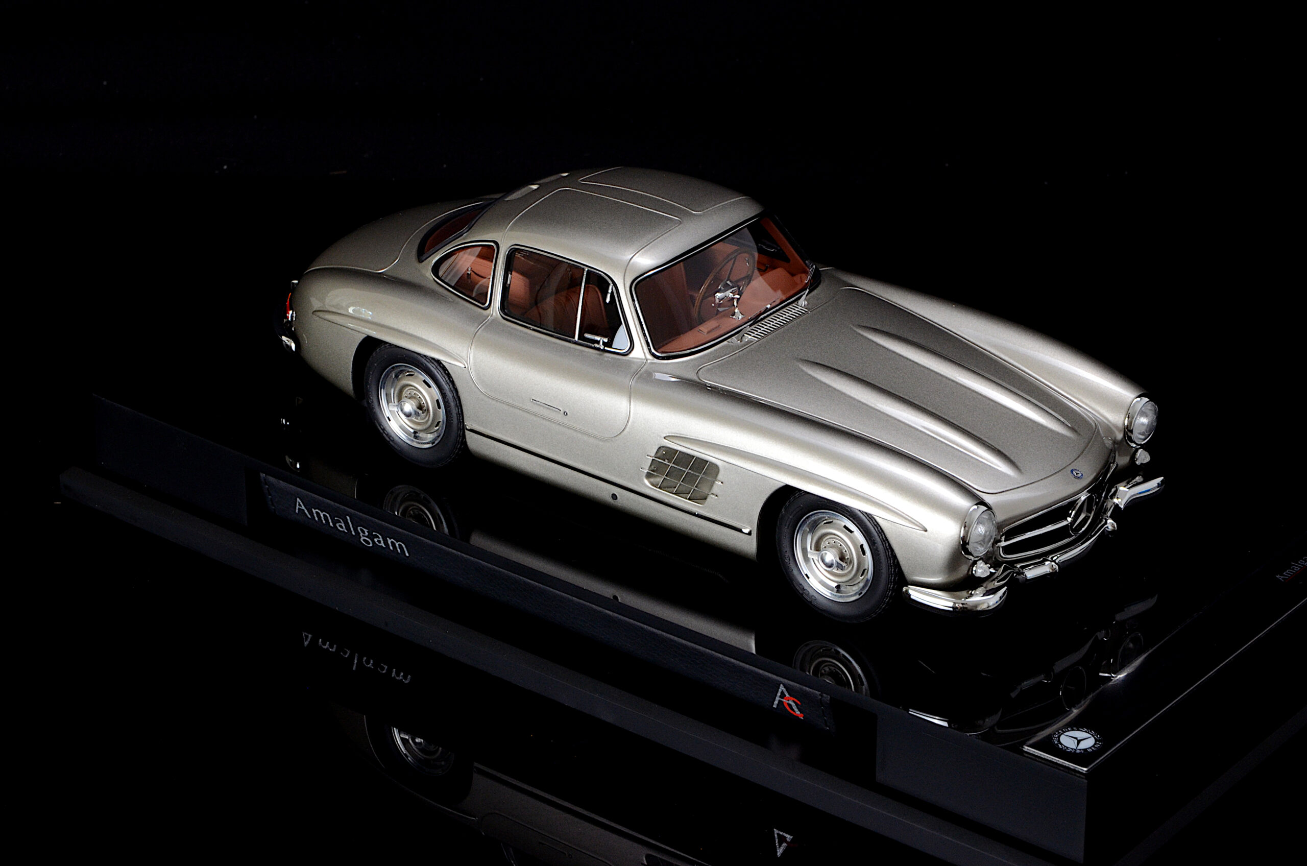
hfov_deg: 19.5
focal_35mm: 105
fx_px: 3804
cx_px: 654
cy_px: 433
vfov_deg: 13.0
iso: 1000
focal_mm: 70
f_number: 18
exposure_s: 1/10
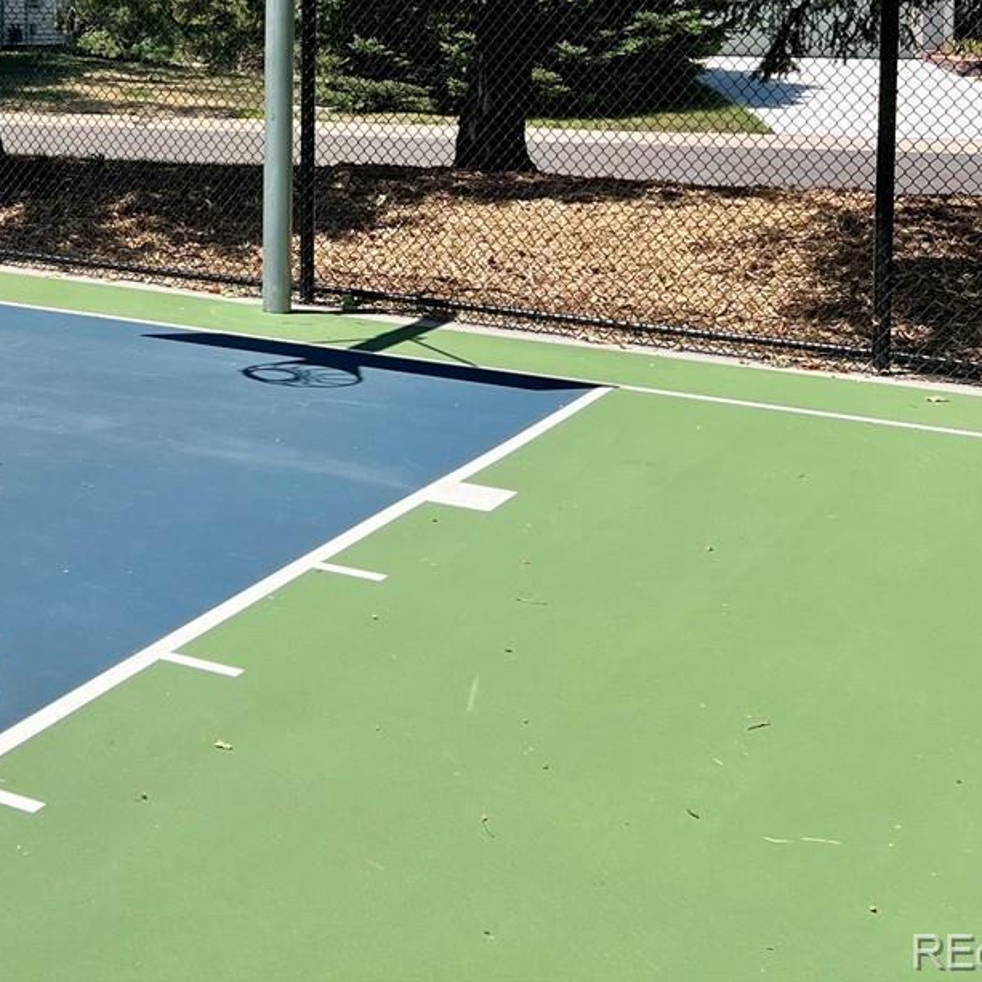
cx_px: -111
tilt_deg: +0.6
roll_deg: -0.6
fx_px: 1926
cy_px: 24
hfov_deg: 26.3
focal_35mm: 60
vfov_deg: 27.2
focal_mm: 5.7
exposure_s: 1/2841
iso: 50
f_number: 1.5
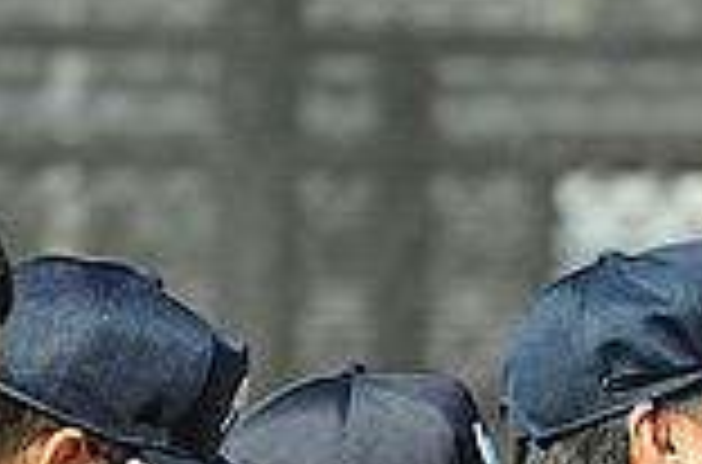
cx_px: 423
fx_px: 32583
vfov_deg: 0.8
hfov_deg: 1.2
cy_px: 791
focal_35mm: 1676
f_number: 4
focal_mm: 300
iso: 200
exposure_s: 1/1000
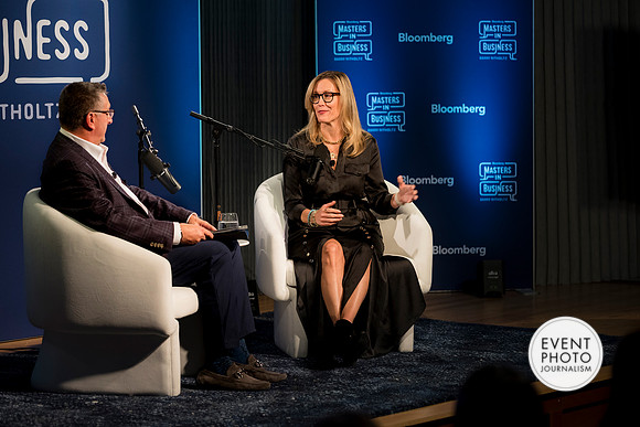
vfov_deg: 12.6
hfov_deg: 18.8
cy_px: 202
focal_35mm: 109
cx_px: 337
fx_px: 1935
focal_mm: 102
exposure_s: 1/125
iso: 1250
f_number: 2.8
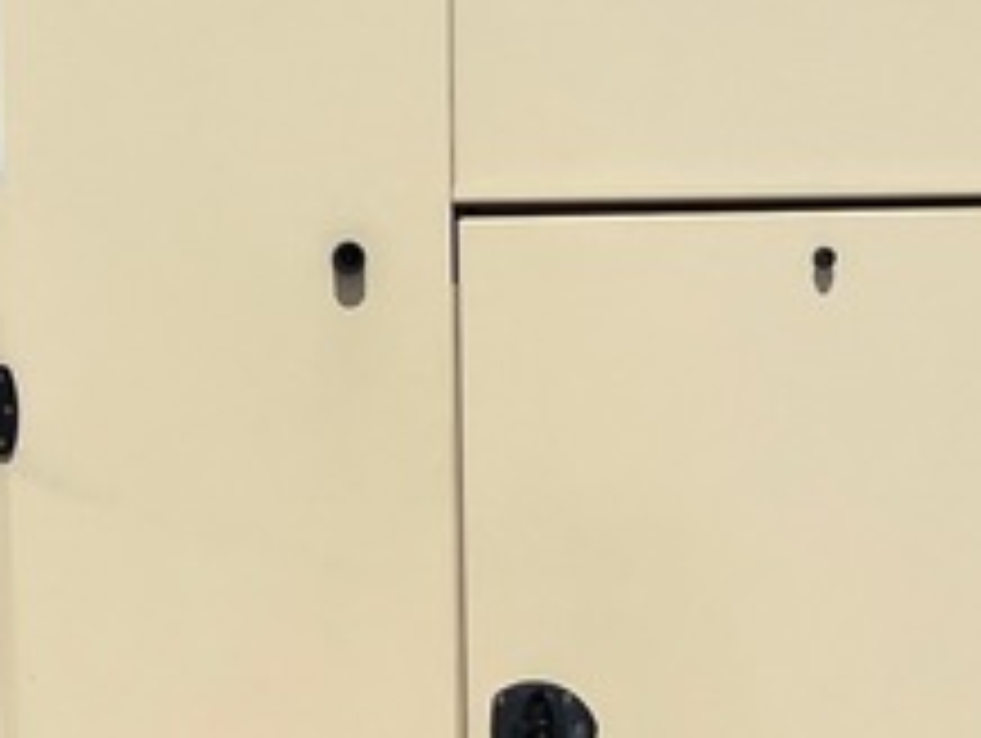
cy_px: 423
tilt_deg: -5.5
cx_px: 396
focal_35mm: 122
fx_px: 3461
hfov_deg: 16.1
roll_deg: -0.3
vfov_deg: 12.2
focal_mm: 5.1
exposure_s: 1/11905
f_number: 1.6
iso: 50
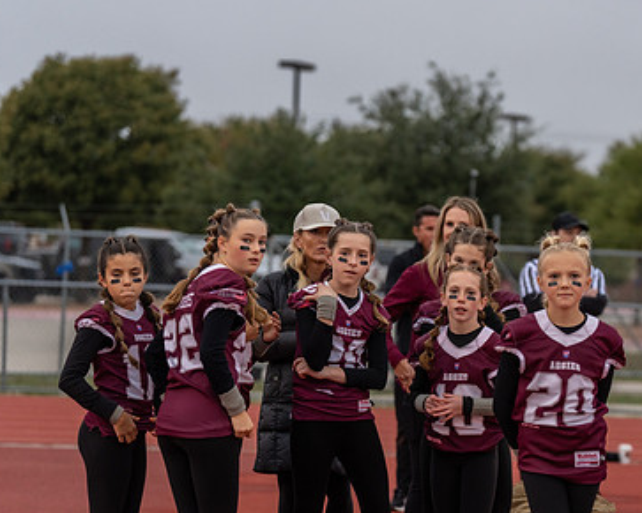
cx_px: 458
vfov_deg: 9.7
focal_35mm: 159
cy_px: 339
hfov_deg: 12.1
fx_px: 3019
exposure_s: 1/500
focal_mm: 106
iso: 1000
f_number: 2.8
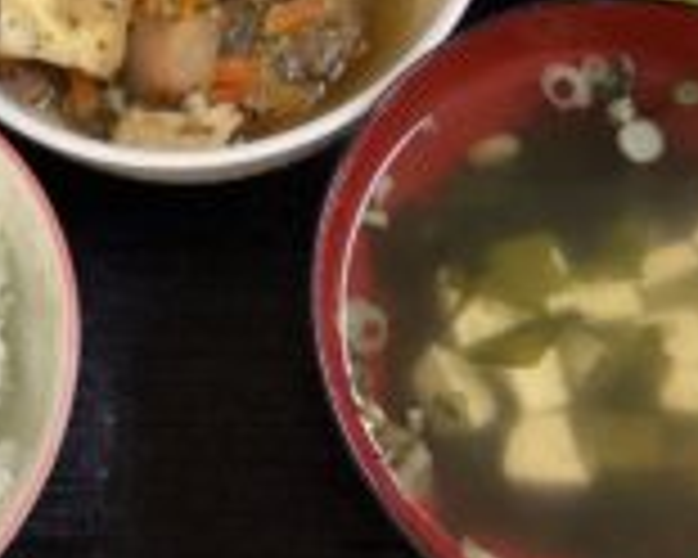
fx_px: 1508
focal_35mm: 73
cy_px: 16
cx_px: 232
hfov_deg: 25.9
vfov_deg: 20.4
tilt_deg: -68.2
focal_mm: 3.3
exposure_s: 1/60
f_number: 2.4
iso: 250
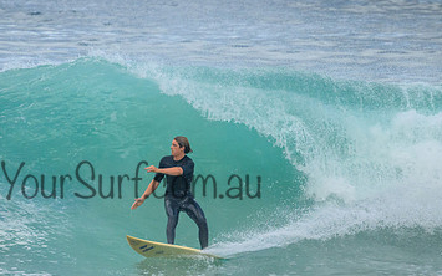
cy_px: 170
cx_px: 129
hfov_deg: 1.6
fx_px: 16072
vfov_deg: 1.0
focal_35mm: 1334
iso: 1250
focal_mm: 800
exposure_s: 1/2000
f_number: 11
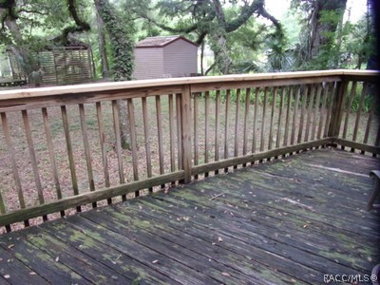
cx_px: 190
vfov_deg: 56.8
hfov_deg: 71.6
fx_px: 263
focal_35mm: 24
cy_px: 142
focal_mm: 4.3
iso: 83
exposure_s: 1/34
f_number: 3.3
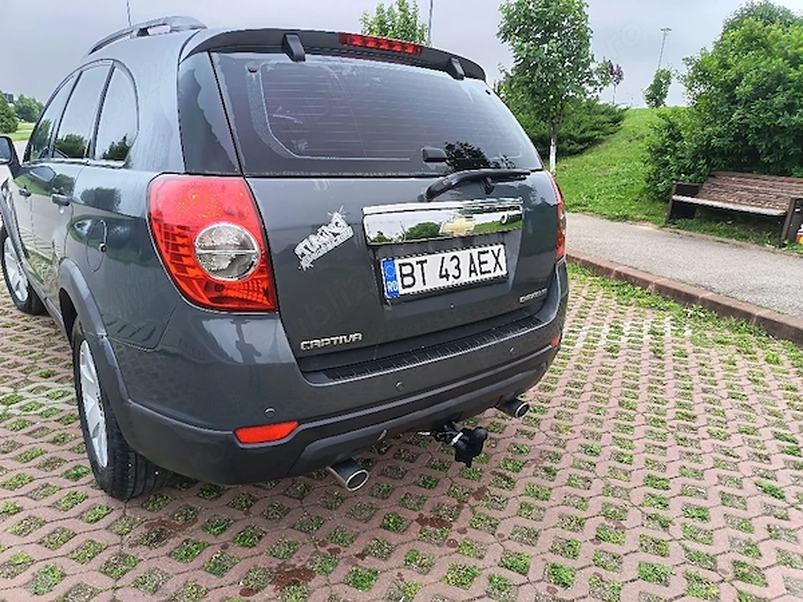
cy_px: 301
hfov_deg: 71.6
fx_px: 557
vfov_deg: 56.8
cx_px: 402
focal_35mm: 24
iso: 251
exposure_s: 1/120
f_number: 1.75
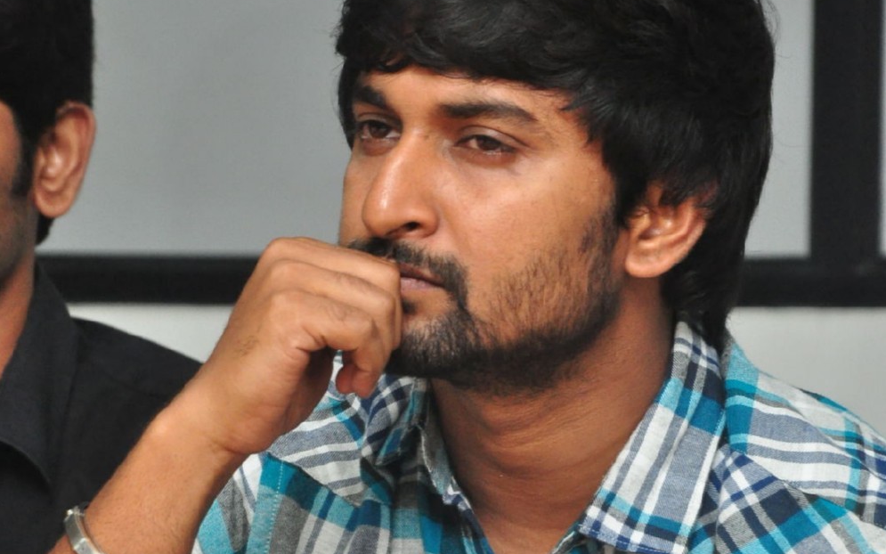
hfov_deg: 8.6
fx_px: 5862
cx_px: 443
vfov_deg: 5.4
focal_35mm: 243
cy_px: 473
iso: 1600
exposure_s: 1/125
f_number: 7.1
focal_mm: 105
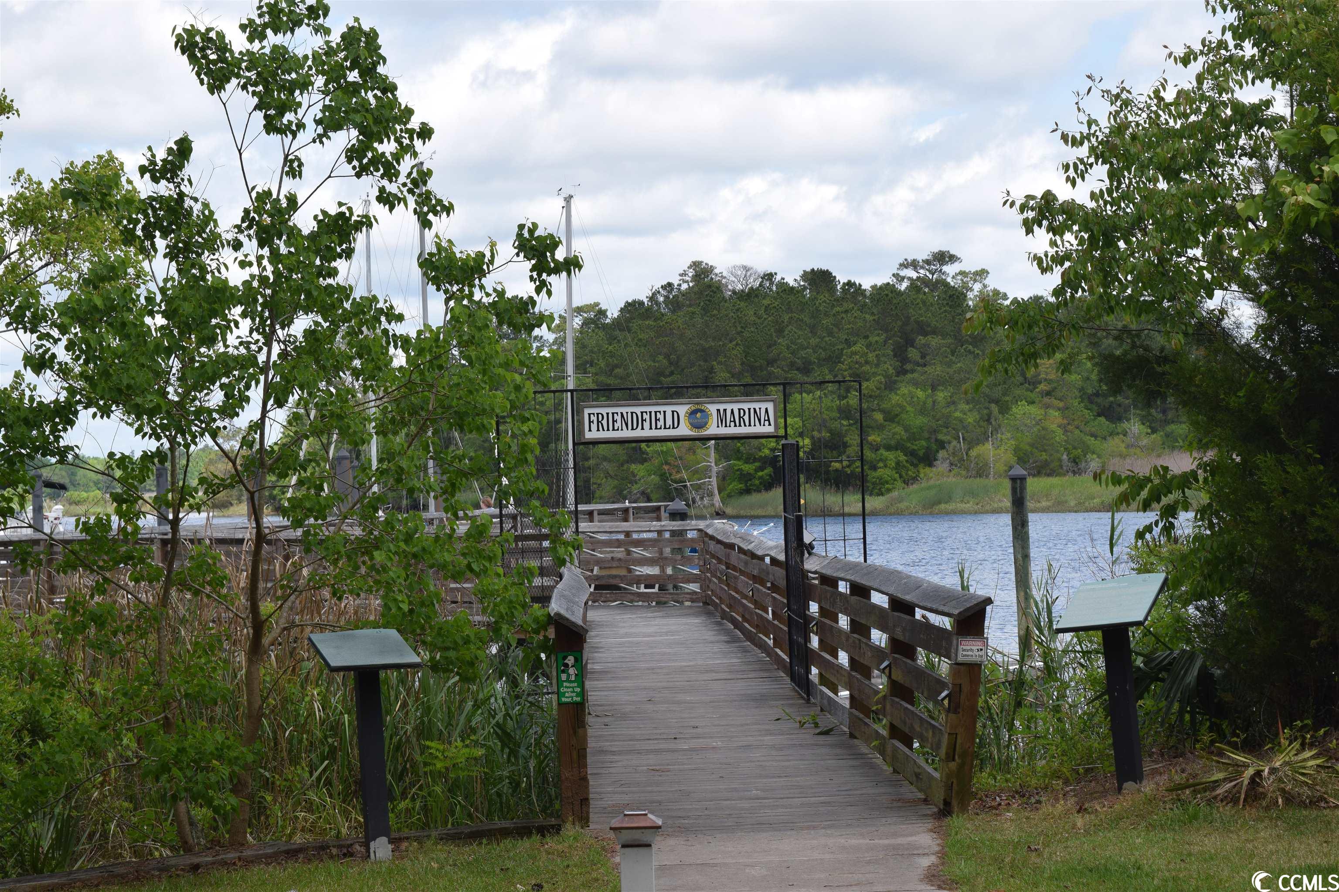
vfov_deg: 16.6
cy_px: 446
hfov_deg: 24.6
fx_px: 3068
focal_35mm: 82
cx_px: 670
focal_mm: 55
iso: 200
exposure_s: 1/320
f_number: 9
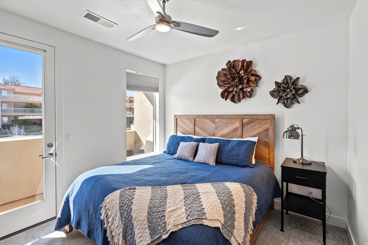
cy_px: 122
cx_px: 184
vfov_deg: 73.7
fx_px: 164
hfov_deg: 96.7
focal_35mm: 16
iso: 250
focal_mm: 16
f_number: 10
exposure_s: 1/10
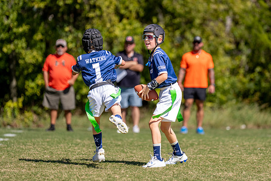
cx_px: 159
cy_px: 76
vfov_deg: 6.2
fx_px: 1660
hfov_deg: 9.3
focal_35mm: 221
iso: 160
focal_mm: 168
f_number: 2.8
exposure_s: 1/2500
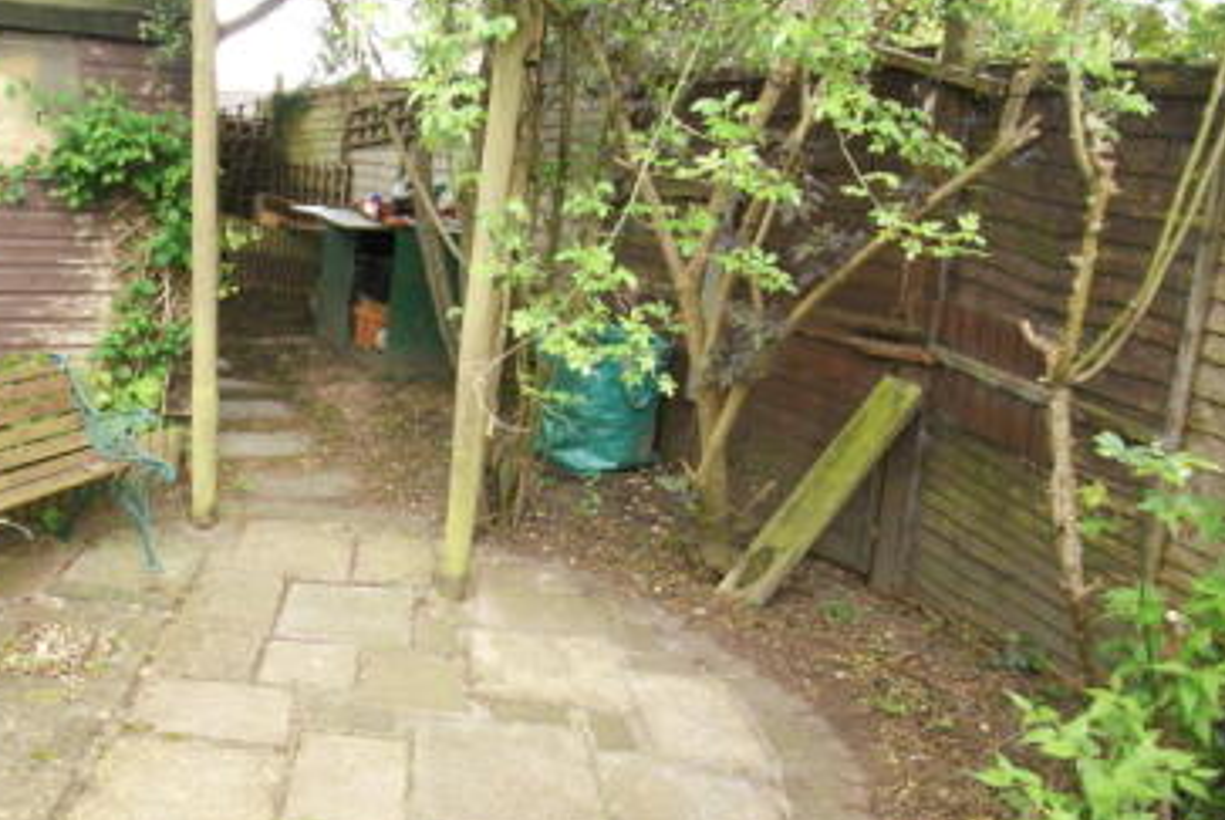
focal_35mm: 27
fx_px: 920
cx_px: 295
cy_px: 498
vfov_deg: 47.7
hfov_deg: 63.1
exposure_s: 1/160
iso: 800
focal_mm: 10
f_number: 5
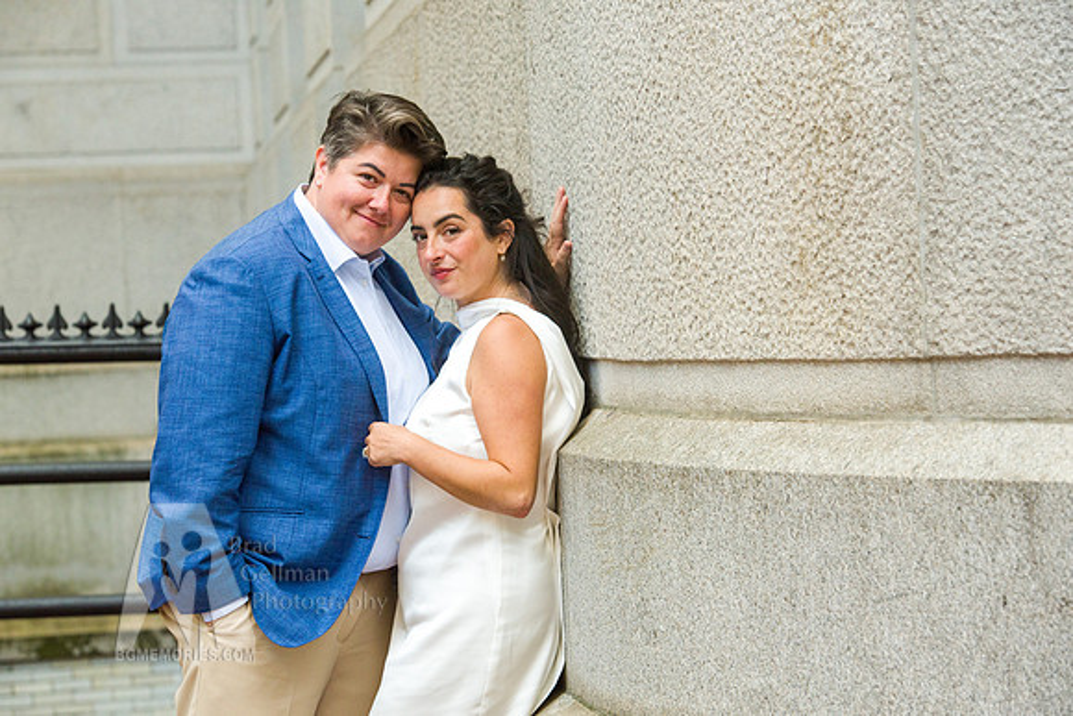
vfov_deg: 11.8
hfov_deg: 17.6
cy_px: 358
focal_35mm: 116
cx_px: 536
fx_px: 3458
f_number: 6.3
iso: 800
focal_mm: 116
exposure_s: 1/640
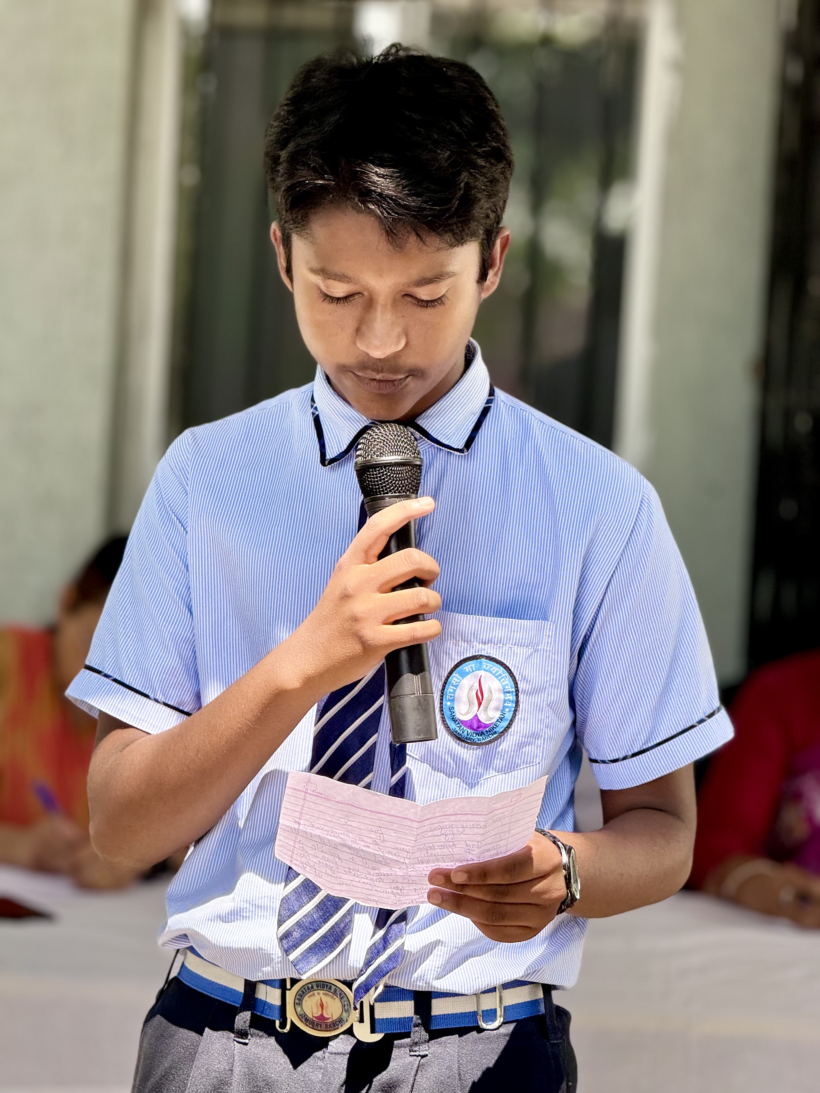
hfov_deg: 12.3
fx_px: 3790
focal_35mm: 120
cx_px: 410
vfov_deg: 16.4
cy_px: 546
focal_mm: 15.66
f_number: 2.8
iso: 64
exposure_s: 1/165
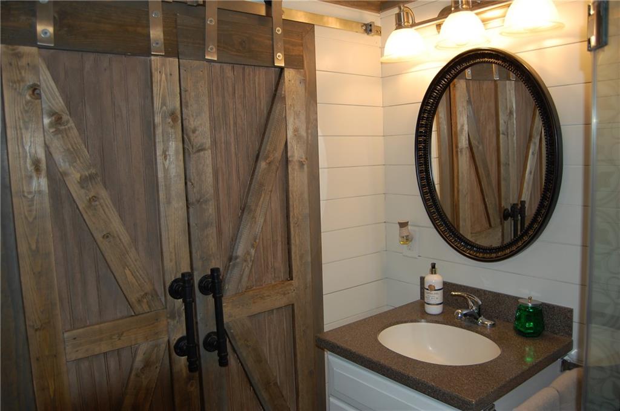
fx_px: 464
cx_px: 310
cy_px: 206
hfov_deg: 67.4
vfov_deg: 47.8
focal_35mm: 27
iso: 200
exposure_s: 1/60
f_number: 3.5
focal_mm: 18
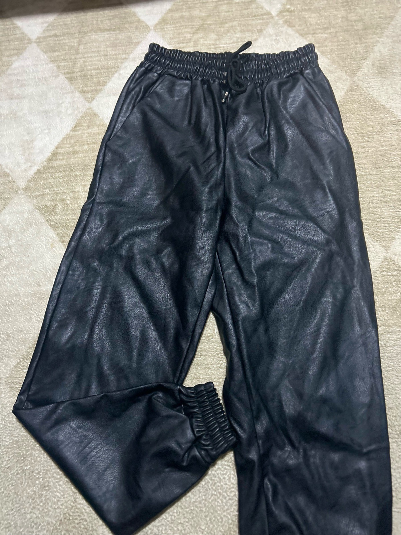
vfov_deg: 67.3
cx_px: 200
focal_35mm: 26
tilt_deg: -72.1
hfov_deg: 53.1
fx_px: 402
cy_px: 268
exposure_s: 1/30
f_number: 1.5
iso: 640
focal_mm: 5.7
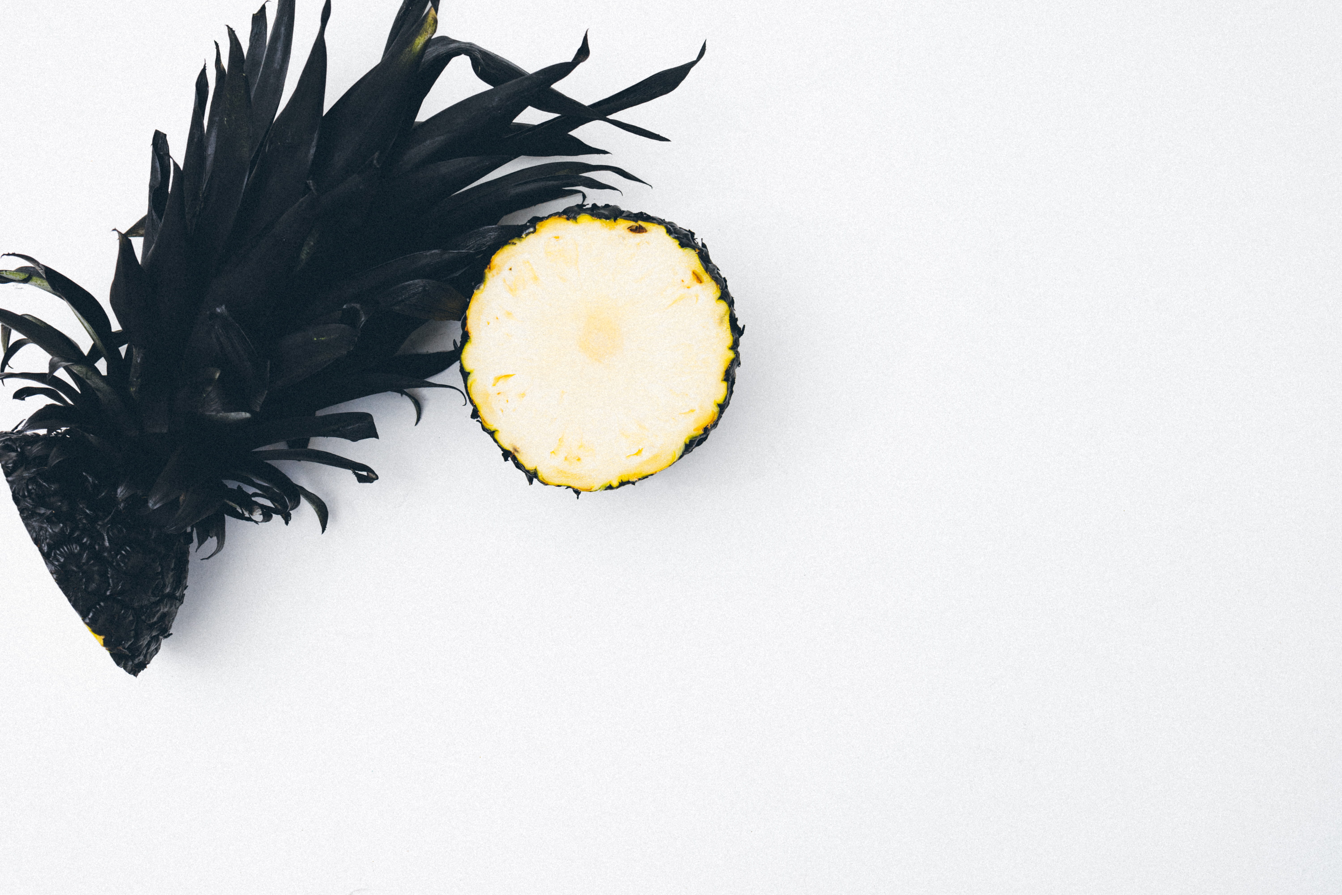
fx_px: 1752
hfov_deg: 41.9
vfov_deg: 28.6
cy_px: 448
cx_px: 671
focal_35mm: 47
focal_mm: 47
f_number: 9
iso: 400
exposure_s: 1/80
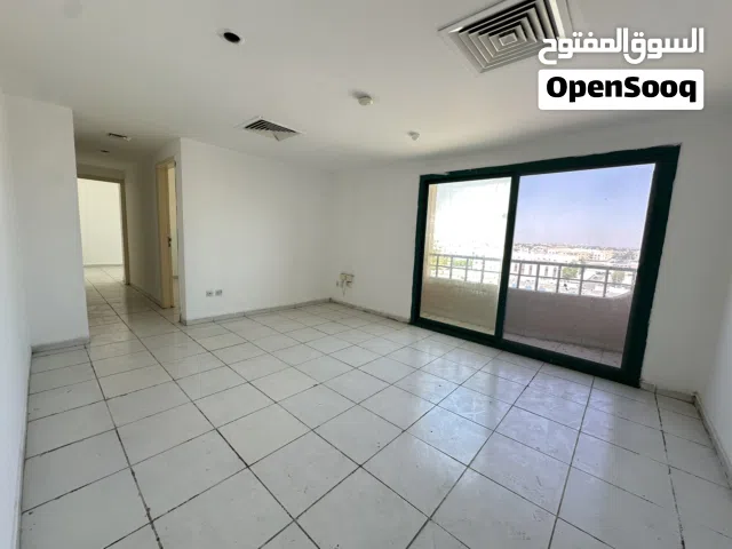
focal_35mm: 14
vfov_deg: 85.7
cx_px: 366
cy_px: 274
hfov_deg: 102.1
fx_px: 296
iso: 64
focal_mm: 2.22
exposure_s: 1/99
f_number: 2.2
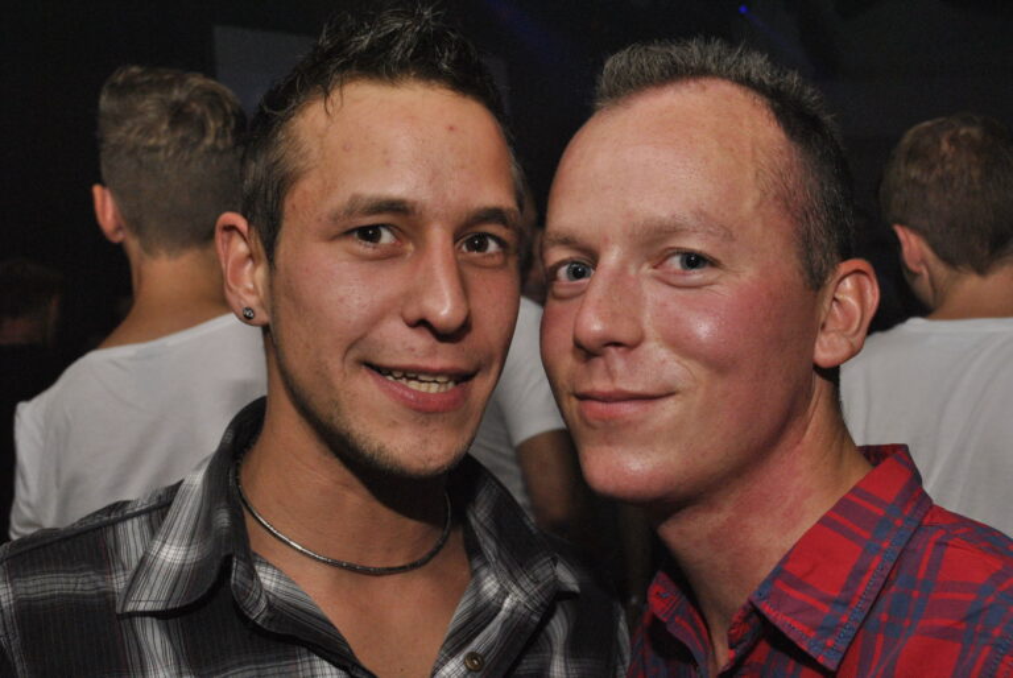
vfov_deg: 32.0
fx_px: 1183
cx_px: 506
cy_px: 339
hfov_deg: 46.4
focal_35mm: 42
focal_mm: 28
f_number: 7.1
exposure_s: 1/60
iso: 800
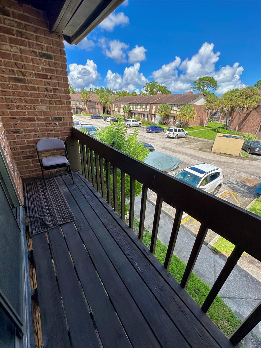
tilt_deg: -24.8
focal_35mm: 14
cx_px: 130
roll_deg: -3.7
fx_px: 141
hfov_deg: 85.7
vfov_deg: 102.1
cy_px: 174
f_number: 2.2
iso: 40
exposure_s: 1/764
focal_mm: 2.22
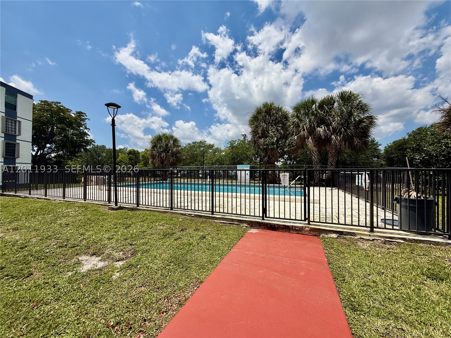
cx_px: 226
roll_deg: -0.7
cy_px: 169
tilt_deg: +1.4
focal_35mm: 14
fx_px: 182
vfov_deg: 85.7
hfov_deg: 102.1
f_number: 2.2
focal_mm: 2.22
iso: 50
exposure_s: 1/4149
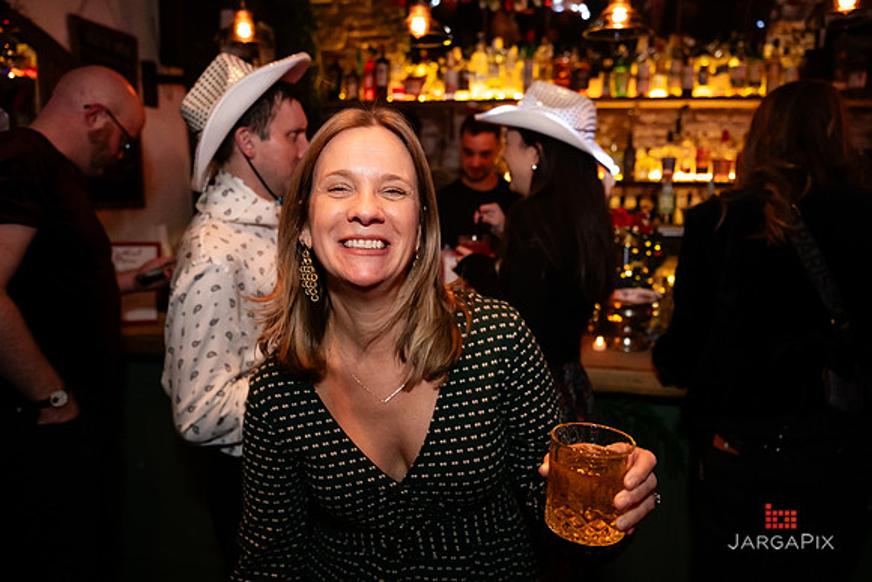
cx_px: 436
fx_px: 618
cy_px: 291
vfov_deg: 50.4
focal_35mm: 26
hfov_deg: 70.4
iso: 3200
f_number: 3.2
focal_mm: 25
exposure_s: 1/100
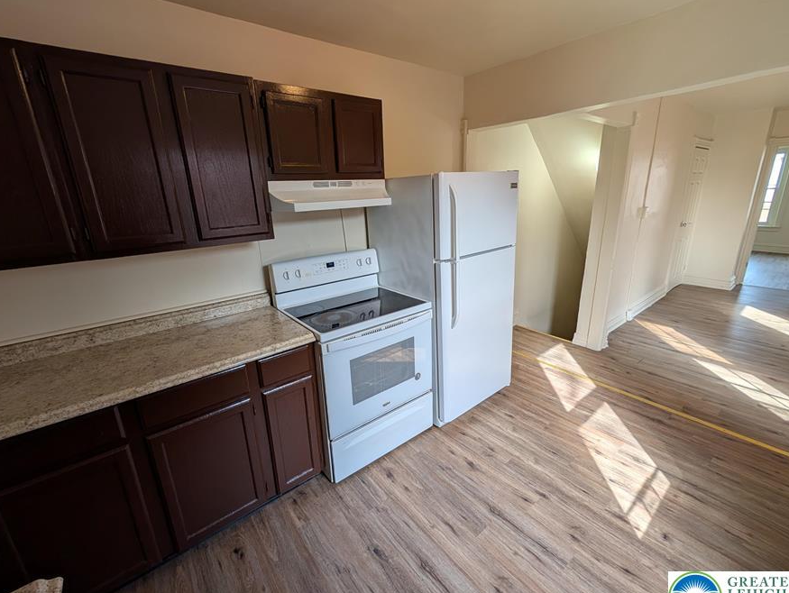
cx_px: 392
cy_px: 286
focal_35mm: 14
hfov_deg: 102.0
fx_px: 319
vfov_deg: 85.7
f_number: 1.7
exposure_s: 1/154
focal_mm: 2.02
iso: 53
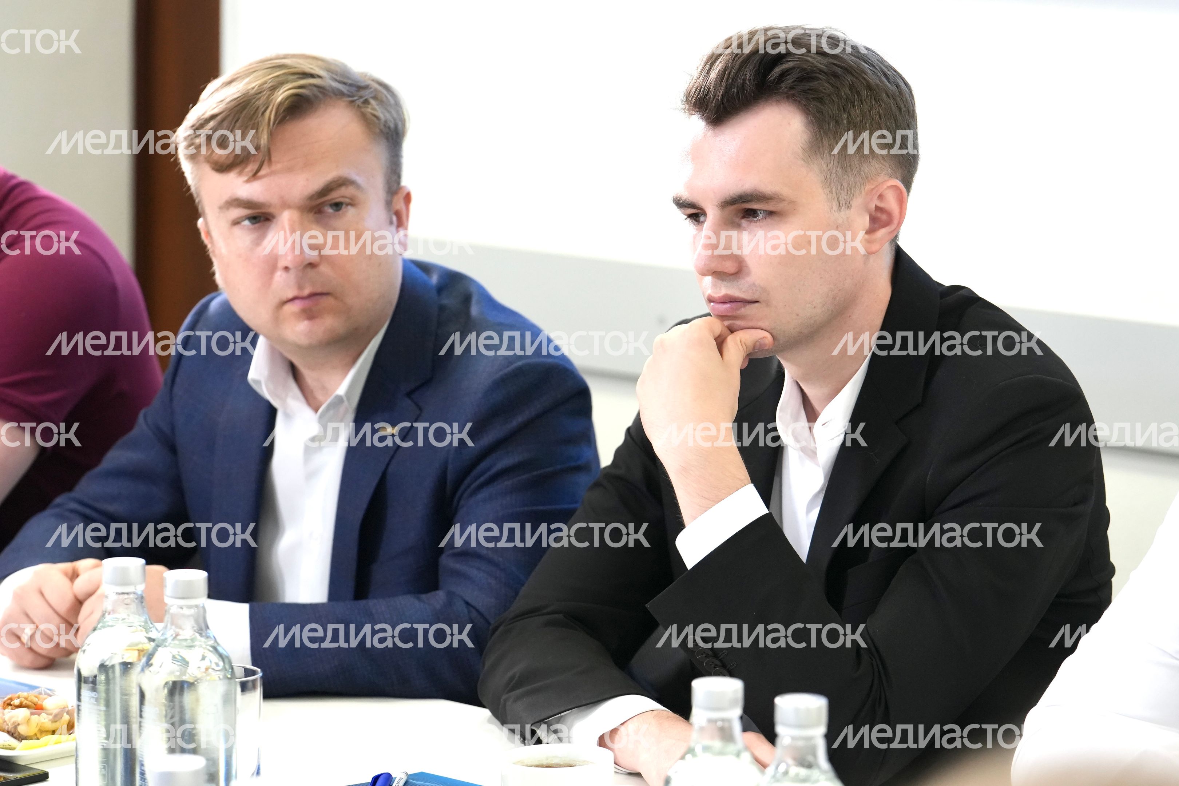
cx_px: 590
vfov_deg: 12.1
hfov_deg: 18.1
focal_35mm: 113
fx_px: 3700
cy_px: 393
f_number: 5.6
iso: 4000
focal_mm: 113
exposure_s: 1/160
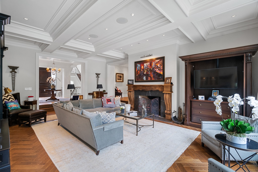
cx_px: 129
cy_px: 86
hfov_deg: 96.7
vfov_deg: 73.7
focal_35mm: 16
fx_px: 115
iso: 3200
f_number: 5.6
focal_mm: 16
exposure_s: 1/30
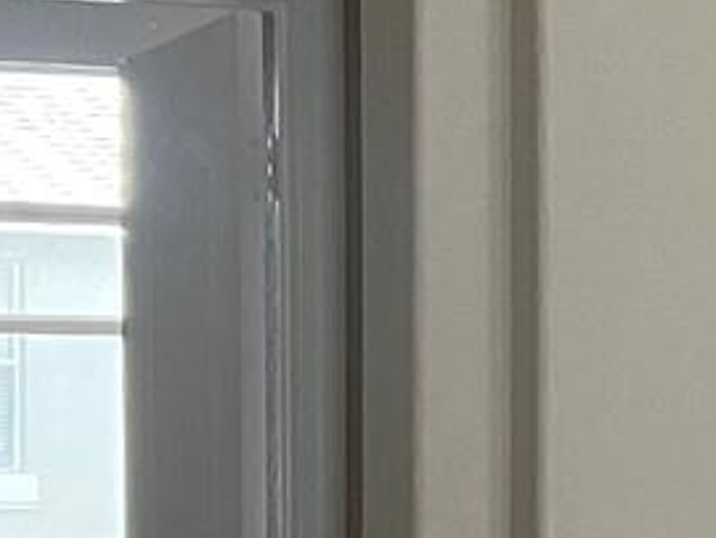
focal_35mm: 154
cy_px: 583
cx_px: 814
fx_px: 3188
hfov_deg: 12.6
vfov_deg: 9.6
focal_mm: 5.7
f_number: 1.5
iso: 500
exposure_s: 1/56
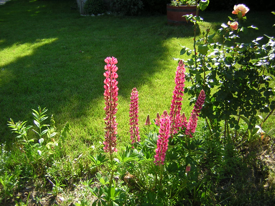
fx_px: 286
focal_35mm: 36
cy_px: 103
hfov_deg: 51.4
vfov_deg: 39.7
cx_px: 138
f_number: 2.6
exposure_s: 1/308
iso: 50
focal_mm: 4.7
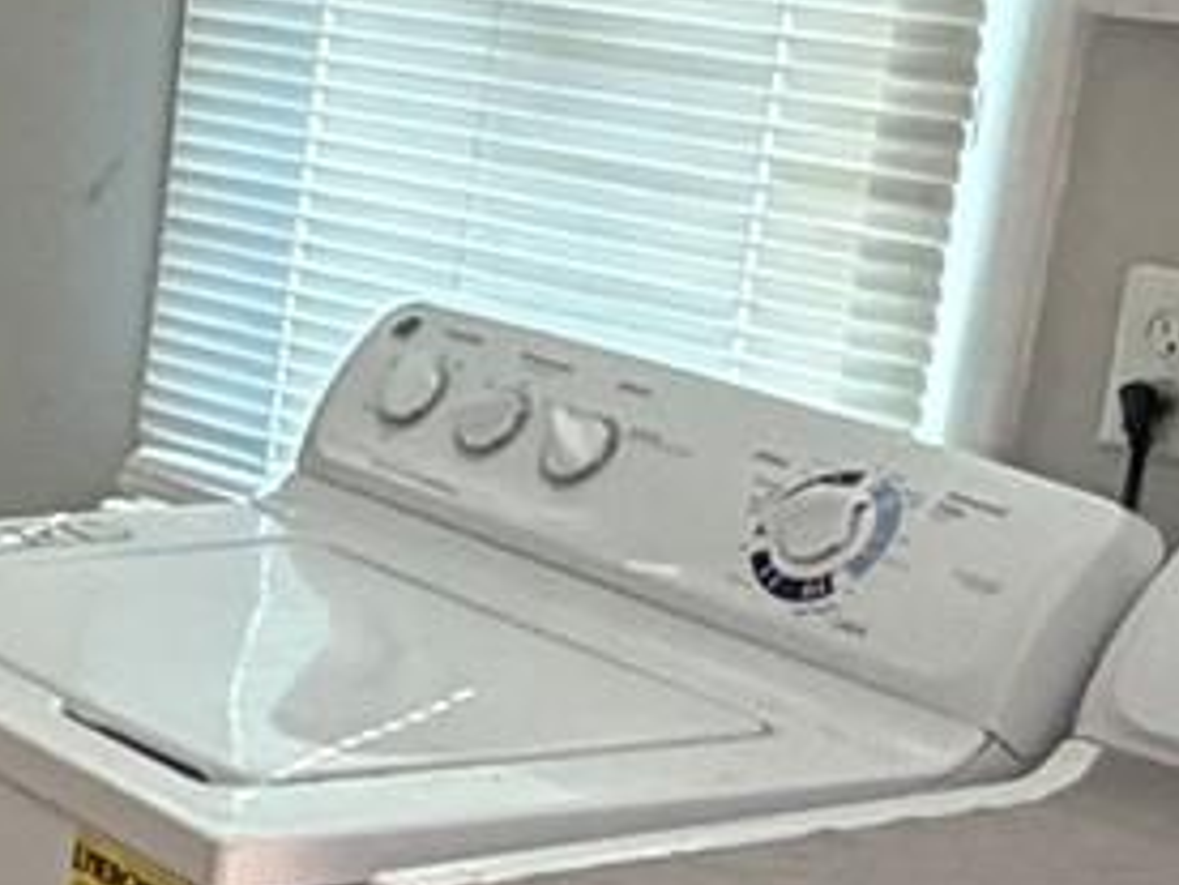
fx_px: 3542
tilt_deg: -16.6
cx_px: -1038
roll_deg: +0.4
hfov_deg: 15.7
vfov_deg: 14.2
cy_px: 697
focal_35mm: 104
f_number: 2.2
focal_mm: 2.22
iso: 400
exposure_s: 1/60
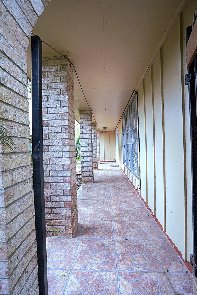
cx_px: 98
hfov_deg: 73.8
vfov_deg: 96.7
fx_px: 131
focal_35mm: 16
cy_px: 148
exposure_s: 1/60.2
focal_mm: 16
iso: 100
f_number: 5.6
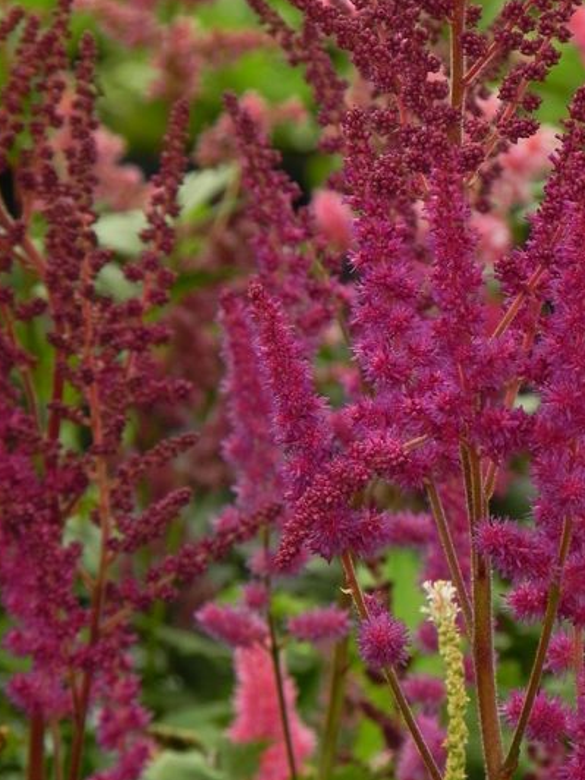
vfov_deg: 3.1
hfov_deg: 2.3
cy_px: 251
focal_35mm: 639
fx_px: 14399
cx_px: 301
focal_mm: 75.7
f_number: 5.6
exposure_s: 1/200
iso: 160
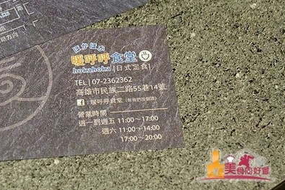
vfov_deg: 11.0
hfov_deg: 16.3
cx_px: 73
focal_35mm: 125
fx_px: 988
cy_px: 51
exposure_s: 1/100
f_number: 6.3
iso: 4000
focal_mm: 55
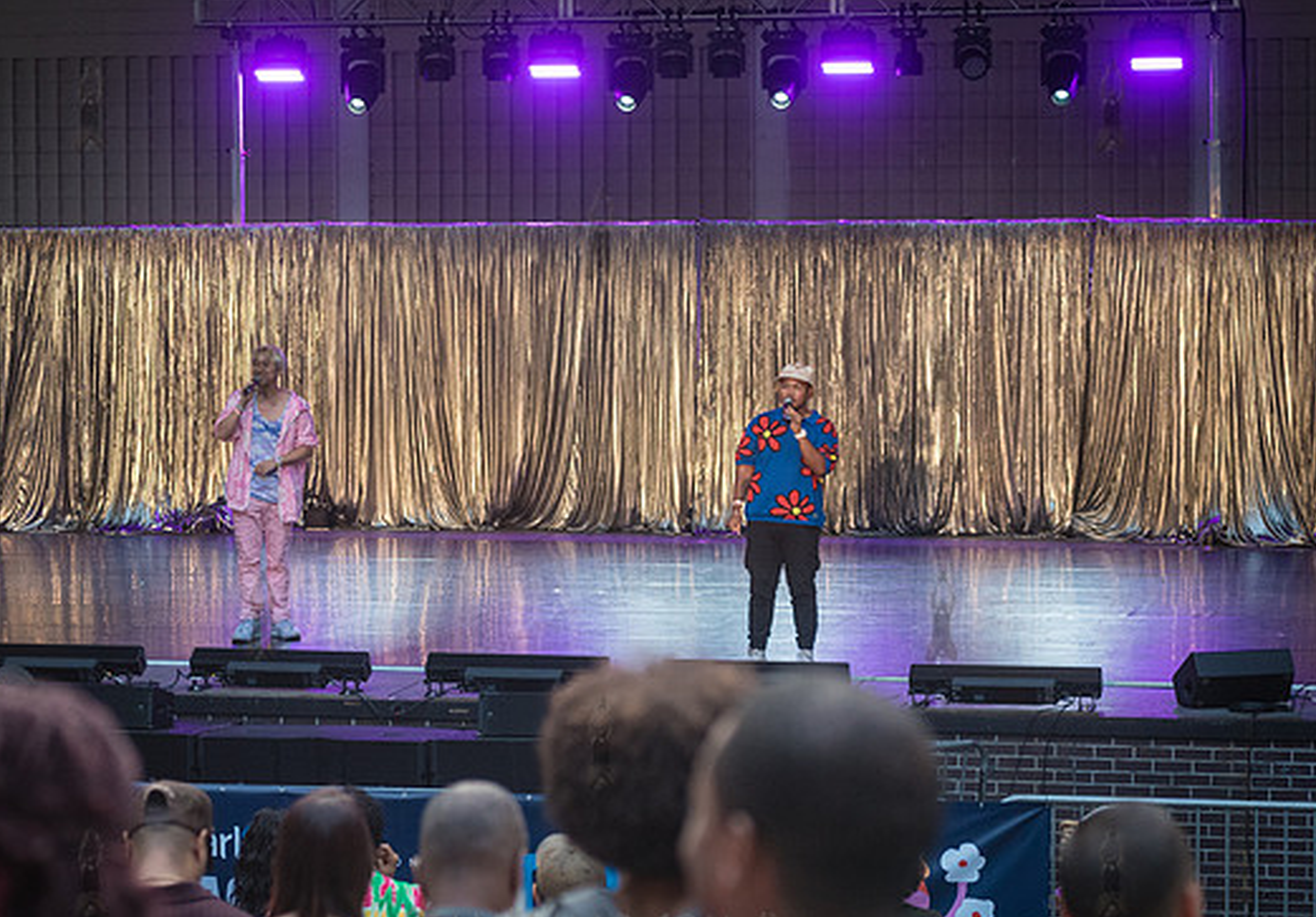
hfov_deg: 18.6
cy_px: 469
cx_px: 440
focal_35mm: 108
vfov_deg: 13.1
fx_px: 4003
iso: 2000
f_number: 3.5
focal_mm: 80
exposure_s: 1/1000
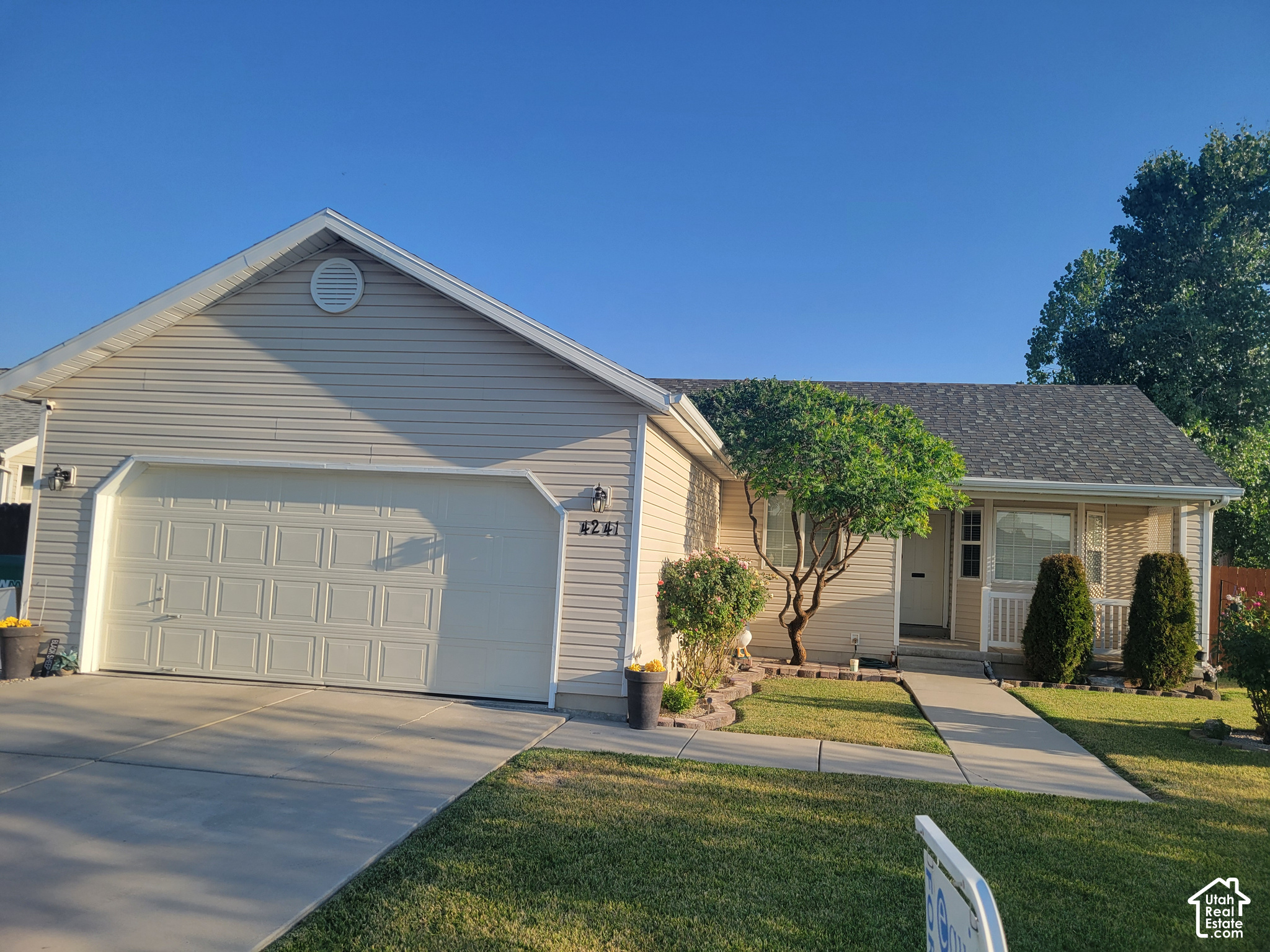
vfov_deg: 53.1
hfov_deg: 67.3
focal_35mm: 26
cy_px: 476
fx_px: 954
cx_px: 635
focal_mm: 5.4
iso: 40
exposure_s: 1/1567
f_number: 1.8
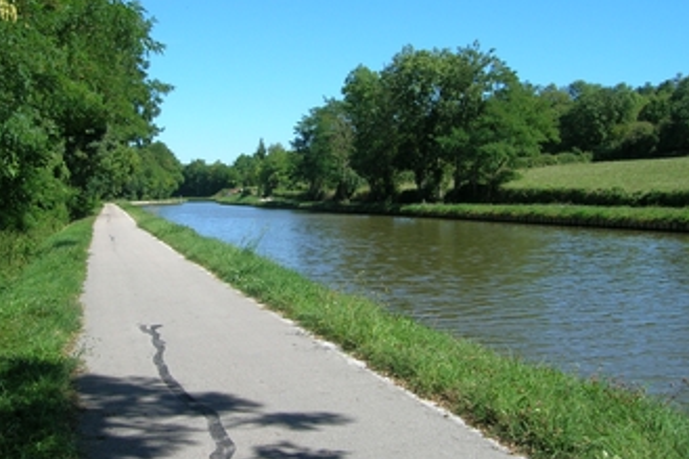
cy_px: 197
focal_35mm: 43
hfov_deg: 45.3
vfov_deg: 31.1
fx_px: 823
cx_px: 293
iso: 50
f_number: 4.9
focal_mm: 5.7
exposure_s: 1/276
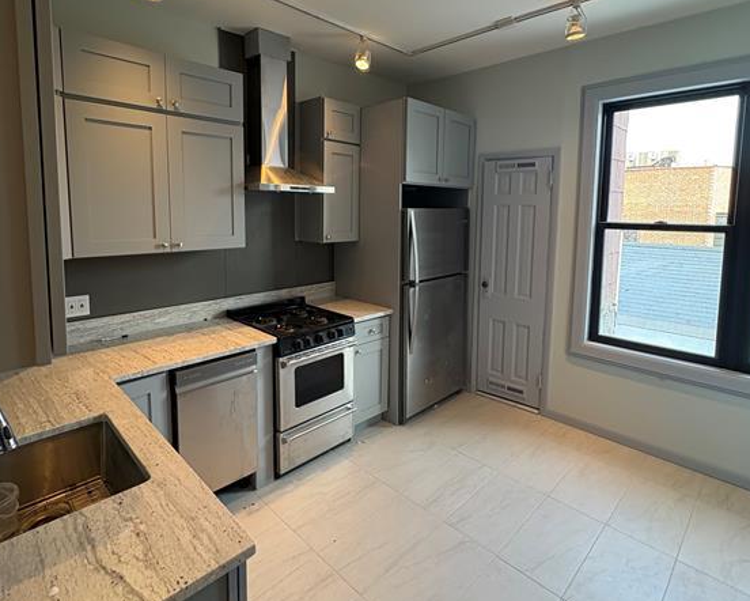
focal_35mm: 19
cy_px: 249
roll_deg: -1.4
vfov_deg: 70.3
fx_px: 422
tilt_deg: -3.9
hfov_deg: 83.3
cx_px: 370
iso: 160
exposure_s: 1/60
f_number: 2.2
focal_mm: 2.22
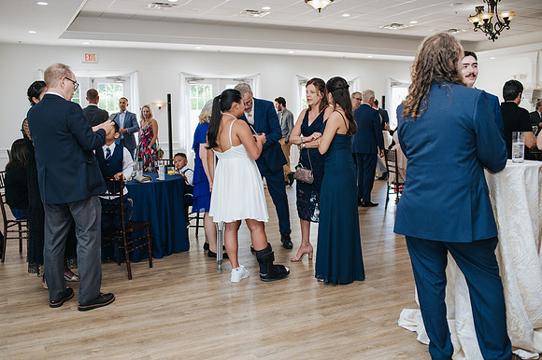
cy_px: 180
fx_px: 537
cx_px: 271
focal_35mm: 36
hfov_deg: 53.5
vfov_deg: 37.1
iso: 800
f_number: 3.2
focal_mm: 35
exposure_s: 1/200
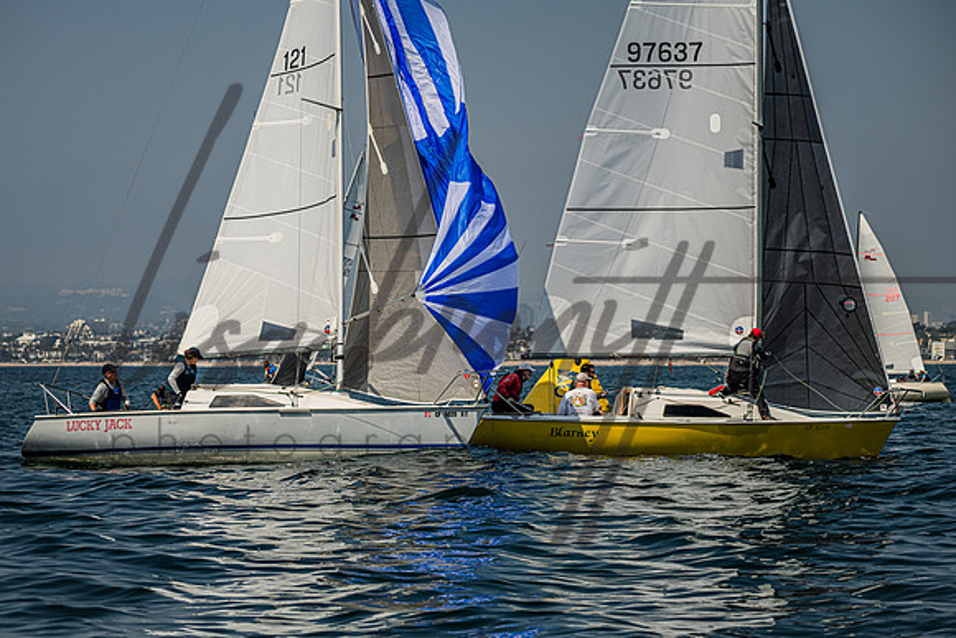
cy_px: 354
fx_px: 3060
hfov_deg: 17.8
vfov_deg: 11.9
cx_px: 430
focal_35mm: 115
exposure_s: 1/4000
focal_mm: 100
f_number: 4.5
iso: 200
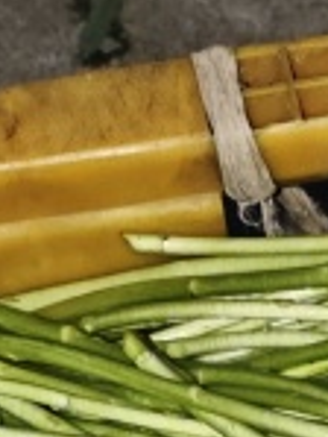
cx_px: 638
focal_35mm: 165
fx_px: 2082
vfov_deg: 9.1
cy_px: 1400
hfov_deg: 8.6
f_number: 1.62
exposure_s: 1/100
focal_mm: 6.55
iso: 200
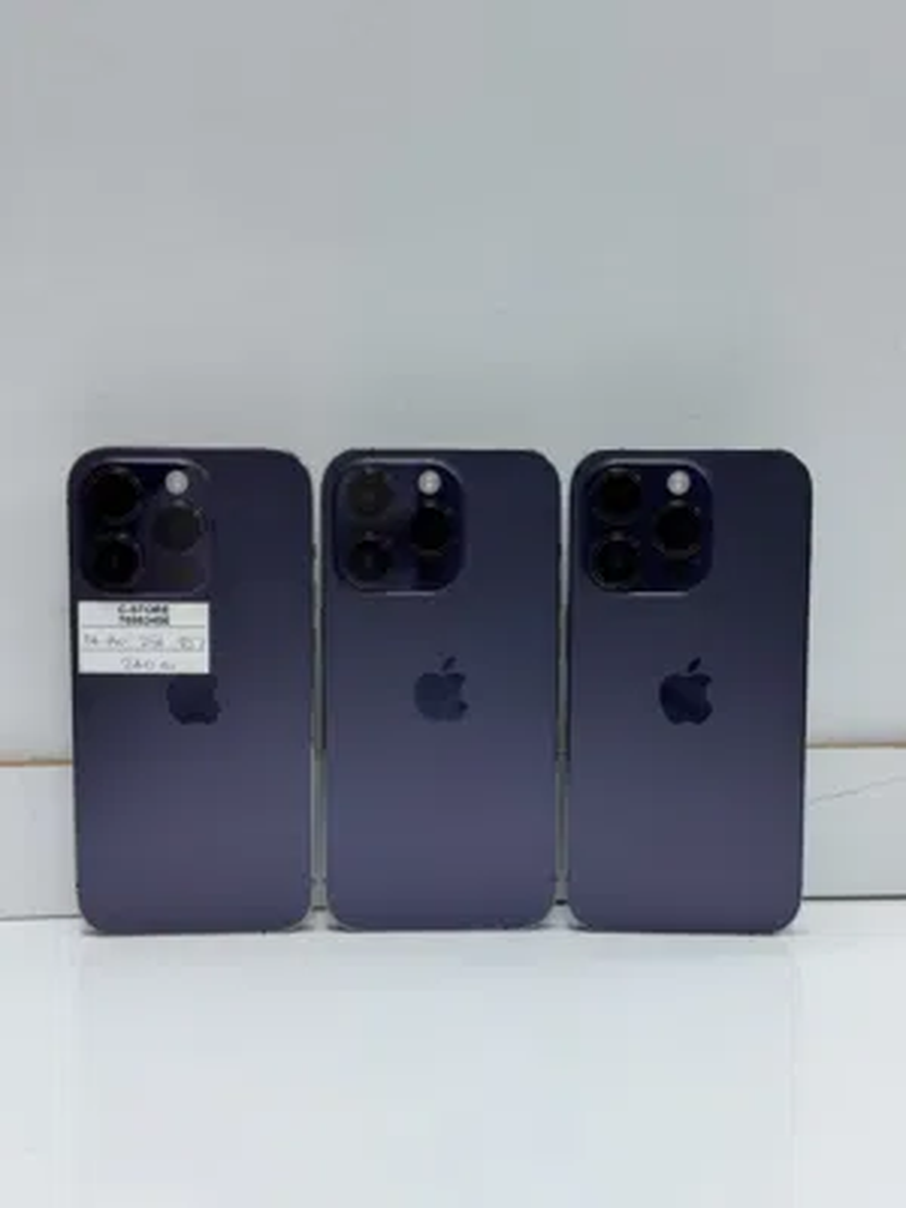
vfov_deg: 39.7
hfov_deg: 30.3
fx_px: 1675
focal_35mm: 48
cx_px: 453
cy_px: 604
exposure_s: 1/296
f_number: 1.78
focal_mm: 6.76
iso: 64
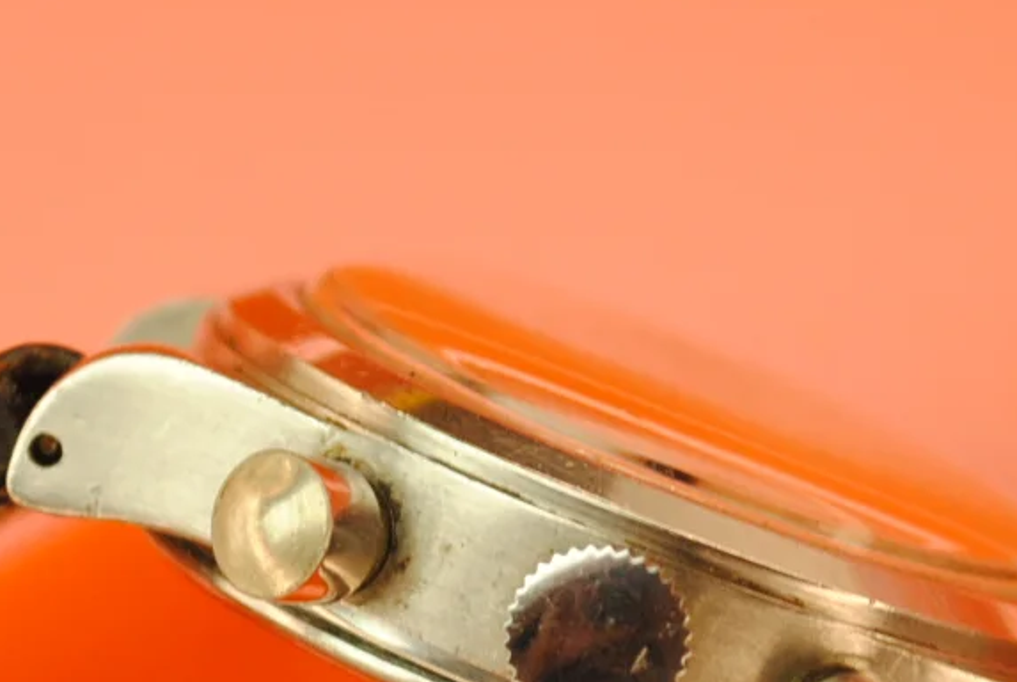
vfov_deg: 4.9
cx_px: 582
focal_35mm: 279
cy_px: 648
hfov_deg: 7.4
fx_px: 7885
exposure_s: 1/125
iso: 400
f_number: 5.6
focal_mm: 55
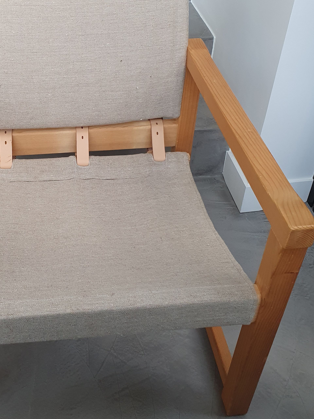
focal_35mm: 41
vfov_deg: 45.5
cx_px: 85
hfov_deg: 34.5
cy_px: 165
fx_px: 496
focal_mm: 4.32
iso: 200
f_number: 2.4
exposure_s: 1/50
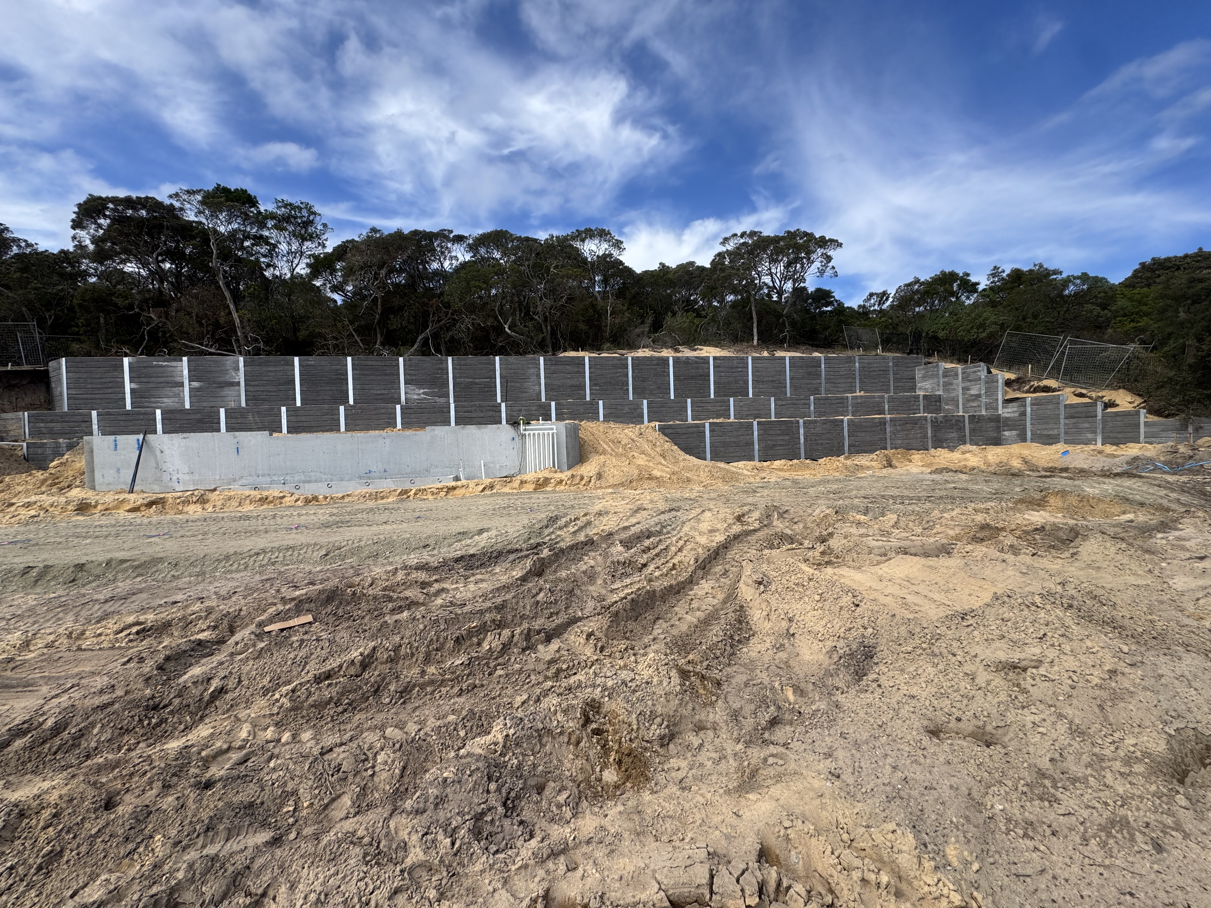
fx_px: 490
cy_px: 454
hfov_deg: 102.1
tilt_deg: -0.8
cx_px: 606
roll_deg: +2.2
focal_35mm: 14
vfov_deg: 85.7
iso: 50
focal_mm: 2.22
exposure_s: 1/1420
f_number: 2.2
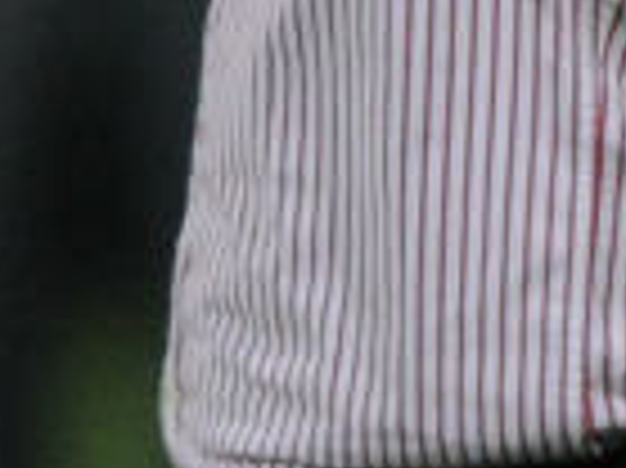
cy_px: -187
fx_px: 55235
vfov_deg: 0.5
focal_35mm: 3057
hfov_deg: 0.6
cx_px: 234
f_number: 3.2
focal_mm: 300
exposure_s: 1/1000
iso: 1250
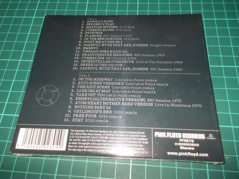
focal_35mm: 29
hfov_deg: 61.7
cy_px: 90
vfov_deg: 48.2
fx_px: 200
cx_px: 120
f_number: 3.3
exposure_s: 1/30
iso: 200
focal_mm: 4.1
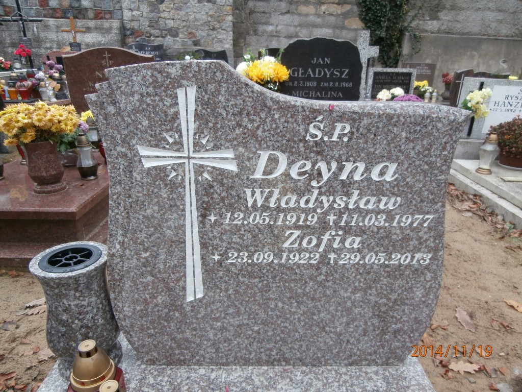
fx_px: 362
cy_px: 196
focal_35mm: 24
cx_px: 261
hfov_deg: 71.6
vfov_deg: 56.8
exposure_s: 1/40
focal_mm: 4.2
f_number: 3
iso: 100
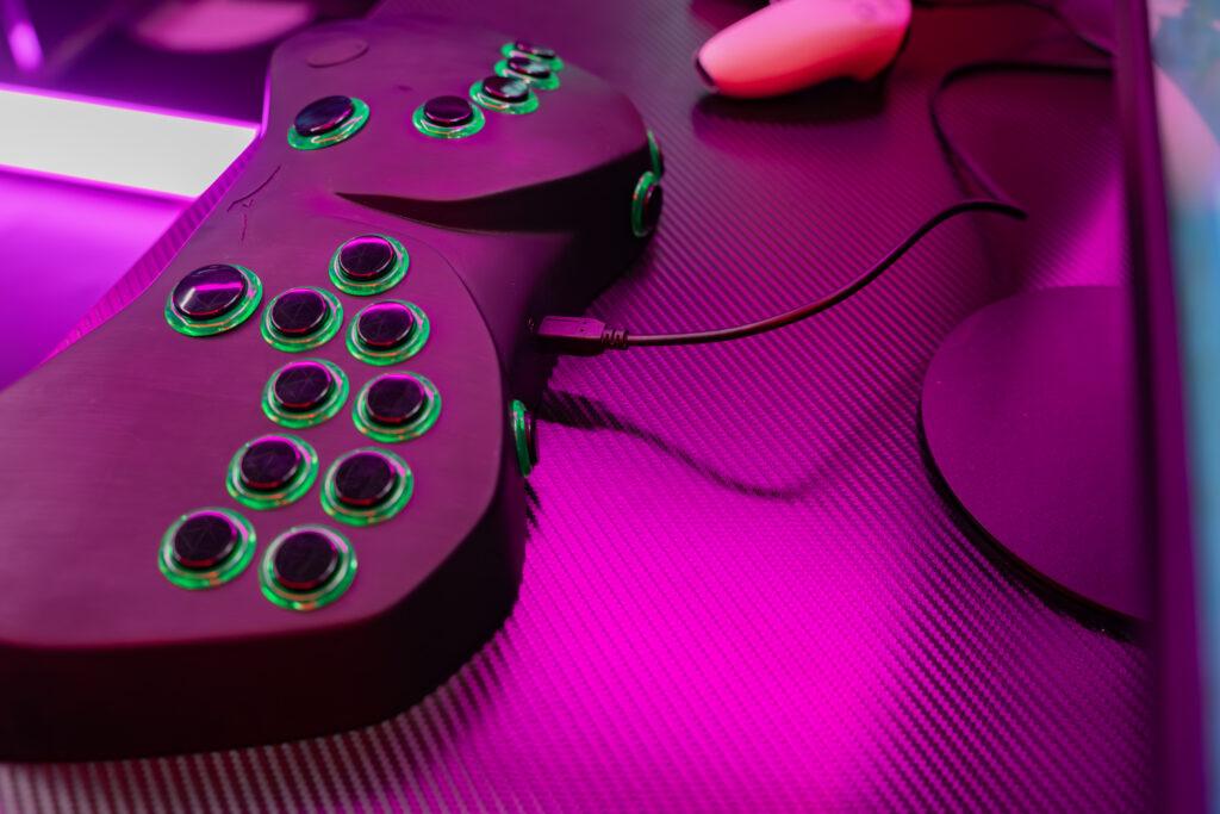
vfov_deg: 37.9
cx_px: 610
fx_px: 1186
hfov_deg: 54.4
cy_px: 407
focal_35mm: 35
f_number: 4
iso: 800
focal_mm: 35
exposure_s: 1/20
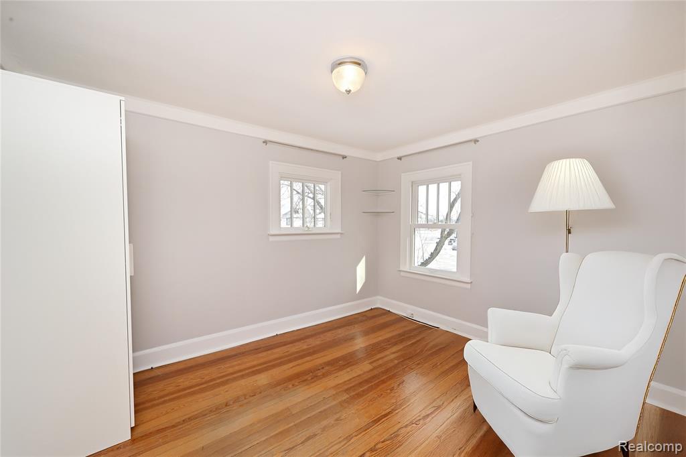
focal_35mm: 14
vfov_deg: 81.2
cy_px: 228
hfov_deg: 104.3
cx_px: 343
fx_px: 267
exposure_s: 1/60
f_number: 11
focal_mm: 14
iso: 320
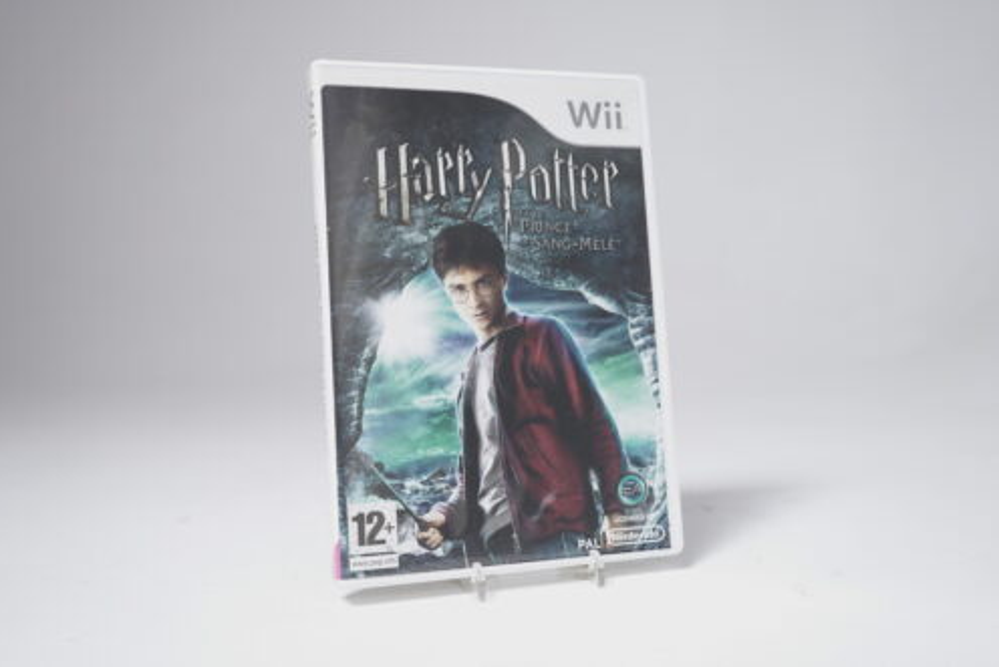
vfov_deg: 36.0
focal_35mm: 37
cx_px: 489
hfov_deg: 51.9
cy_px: 326
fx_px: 1027
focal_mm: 36
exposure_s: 1/3
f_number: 5.6
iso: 125
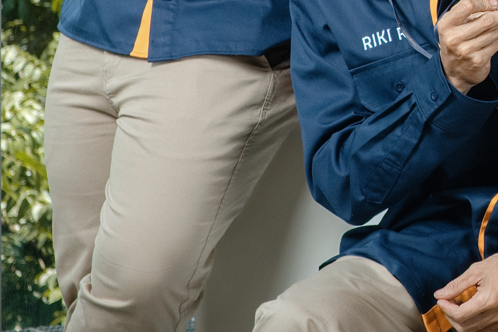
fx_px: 4441
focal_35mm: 321
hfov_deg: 6.3
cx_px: 730
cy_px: -252
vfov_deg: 4.2
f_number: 7.1
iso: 500
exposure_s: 1/250
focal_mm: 55
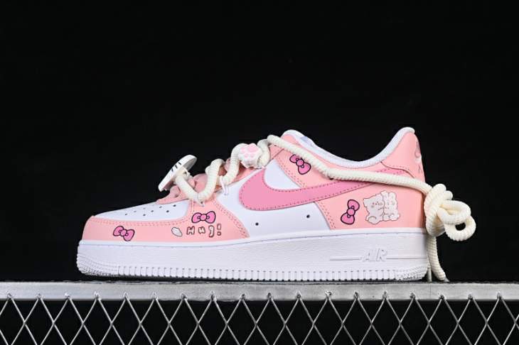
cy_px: 172
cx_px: 260
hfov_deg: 27.0
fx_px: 1081
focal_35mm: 75
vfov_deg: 18.2
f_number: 8
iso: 160
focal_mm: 50
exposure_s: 1/80
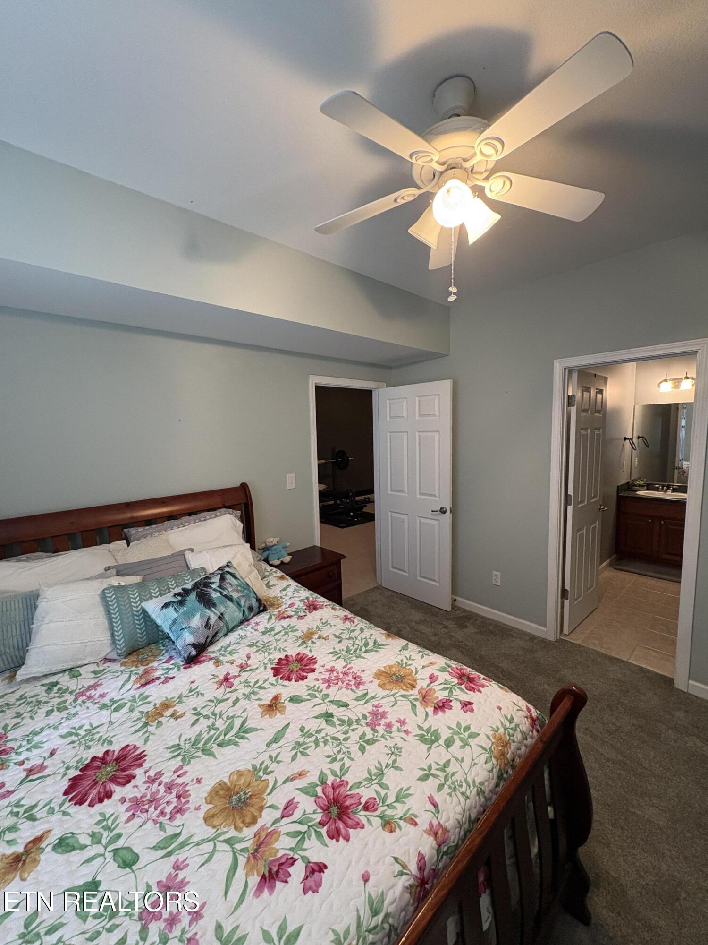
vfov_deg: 102.1
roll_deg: +1.3
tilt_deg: -6.6
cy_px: 472
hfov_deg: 85.7
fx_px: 382
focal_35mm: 14
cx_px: 354
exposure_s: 1/60
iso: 400
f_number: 2.2
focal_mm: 2.22
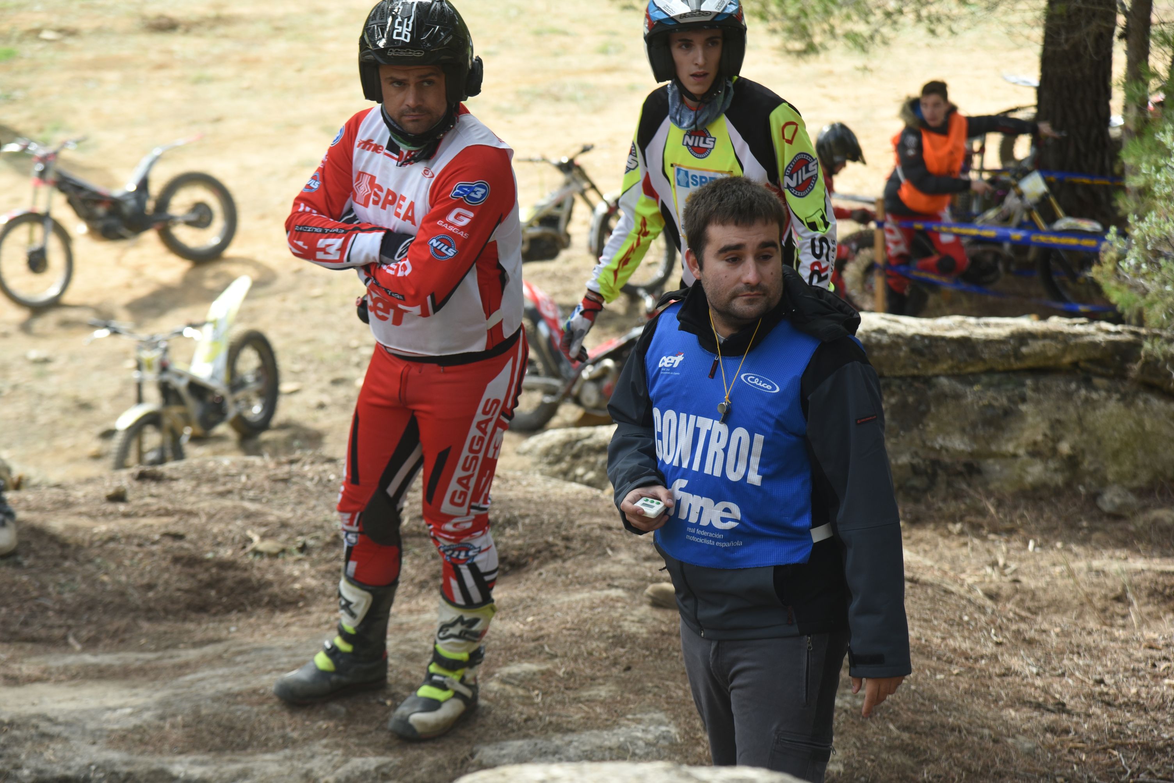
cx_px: 587
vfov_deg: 11.4
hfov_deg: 17.1
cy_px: 392
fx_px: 3915
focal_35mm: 120
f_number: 5
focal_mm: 120
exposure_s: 1/400
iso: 500
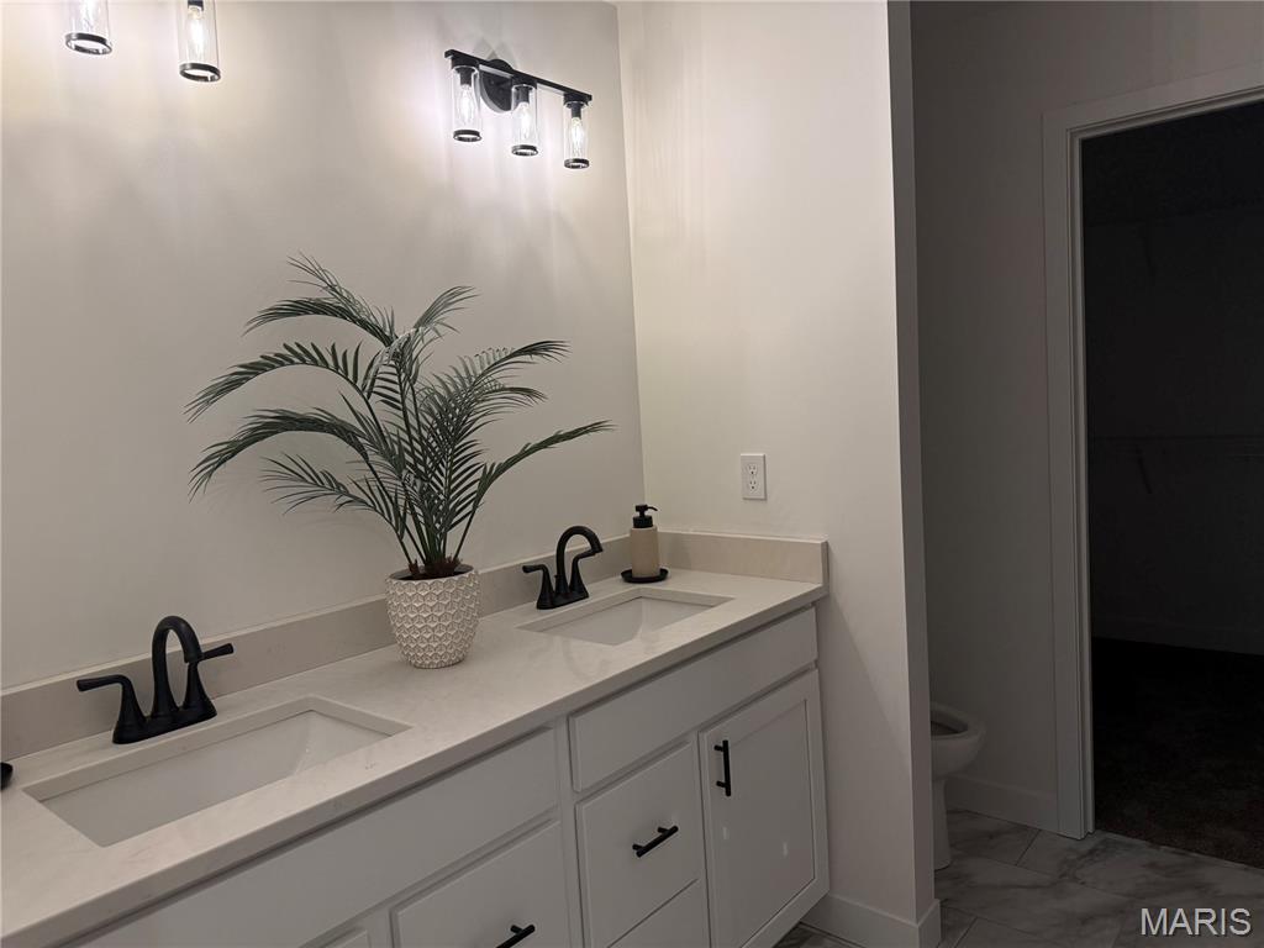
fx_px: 876
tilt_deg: -4.7
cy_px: 474
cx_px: 632
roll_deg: +3.2
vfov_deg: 56.8
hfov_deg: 71.6
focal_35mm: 24
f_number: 1.78
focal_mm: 6.76
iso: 200
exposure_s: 1/228
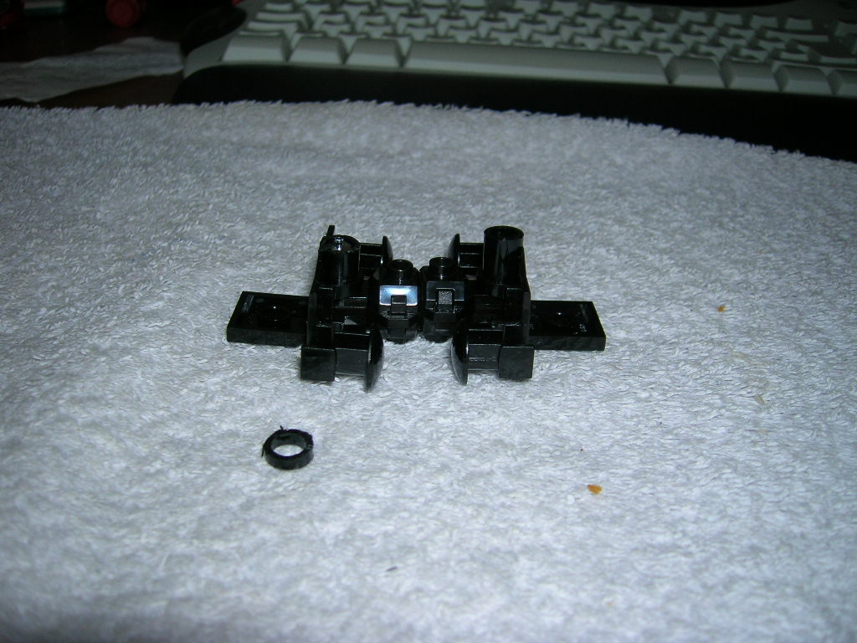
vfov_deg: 41.8
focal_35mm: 34
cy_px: 322
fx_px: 842
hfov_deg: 54.0
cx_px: 428
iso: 50
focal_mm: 5.7
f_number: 2.9
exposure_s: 1/60.1
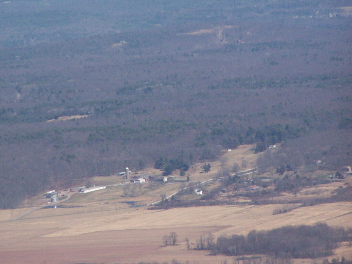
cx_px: 176
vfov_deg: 3.9
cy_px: 132
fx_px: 3864
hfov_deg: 5.2
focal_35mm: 380
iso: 400
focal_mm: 63
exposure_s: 1/800
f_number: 5
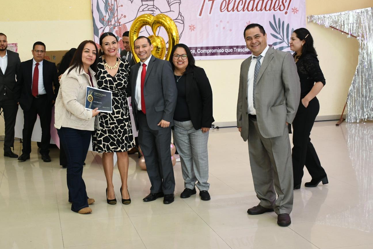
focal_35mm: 50
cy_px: 97
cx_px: 150
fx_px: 518
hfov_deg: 39.4
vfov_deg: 26.9
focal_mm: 27
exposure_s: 1/100
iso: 1250
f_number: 4
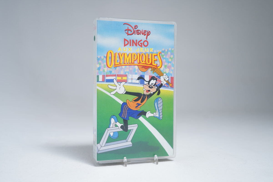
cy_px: 91
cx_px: 136
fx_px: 311
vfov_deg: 32.6
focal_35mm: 41
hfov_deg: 47.4
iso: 160
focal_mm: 41
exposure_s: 1/13
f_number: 4.5
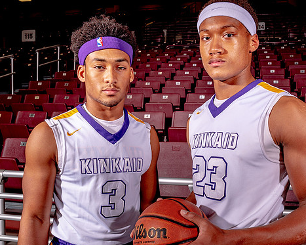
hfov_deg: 50.1
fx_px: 326
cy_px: 141
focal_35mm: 36
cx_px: 180
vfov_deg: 41.0
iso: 100
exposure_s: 1/125
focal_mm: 24
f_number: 8
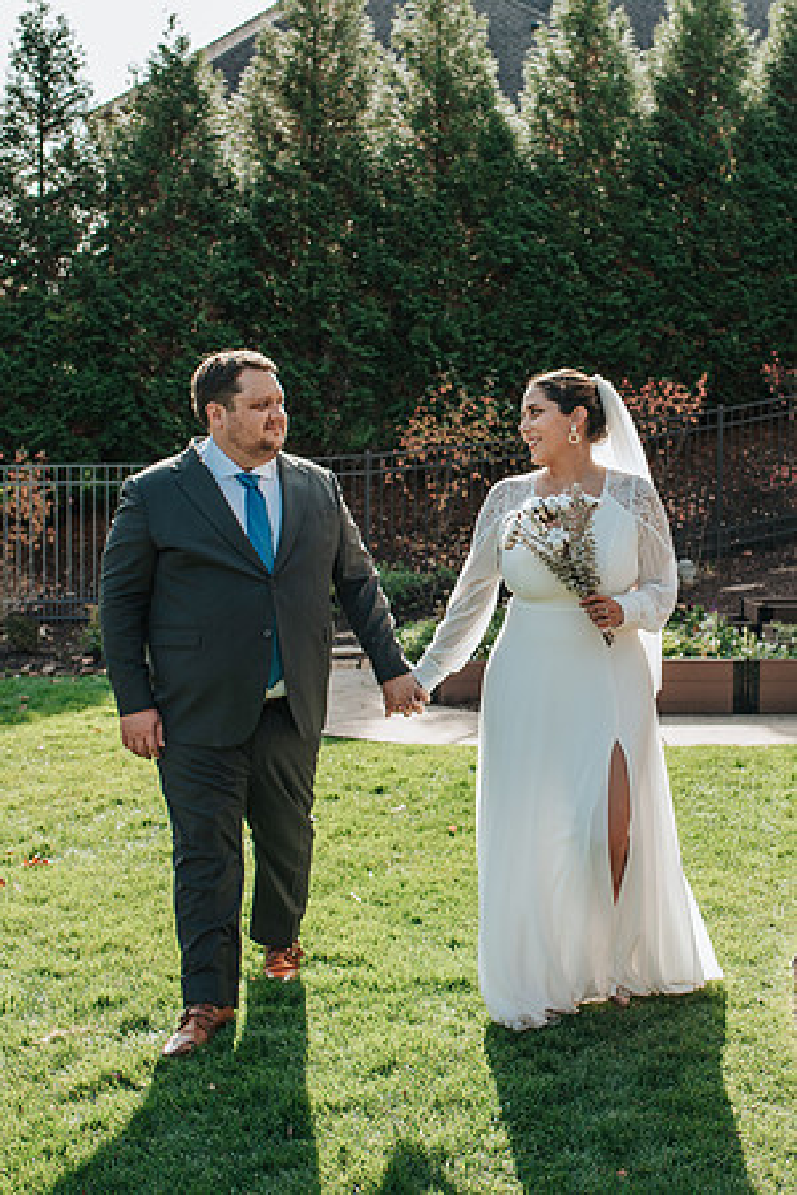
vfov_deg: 37.7
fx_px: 1751
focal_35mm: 53
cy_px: 599
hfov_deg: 25.5
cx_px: 538
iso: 320
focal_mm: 35
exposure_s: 1/1250
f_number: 3.5
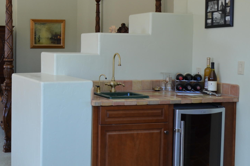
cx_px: 23
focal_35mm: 56
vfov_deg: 24.0
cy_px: 65
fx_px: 388
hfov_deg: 33.7
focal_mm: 18
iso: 400
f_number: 5
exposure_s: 1/100
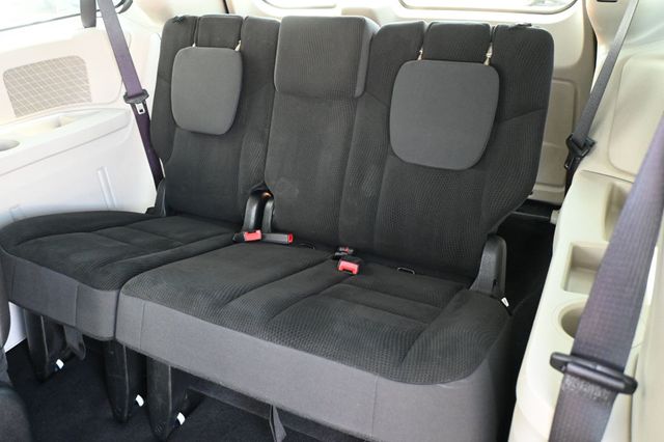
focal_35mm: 29
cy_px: 221
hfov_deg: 63.2
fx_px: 539
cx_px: 332
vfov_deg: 44.6
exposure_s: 1/60
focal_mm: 19.5
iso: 3600
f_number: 3.8
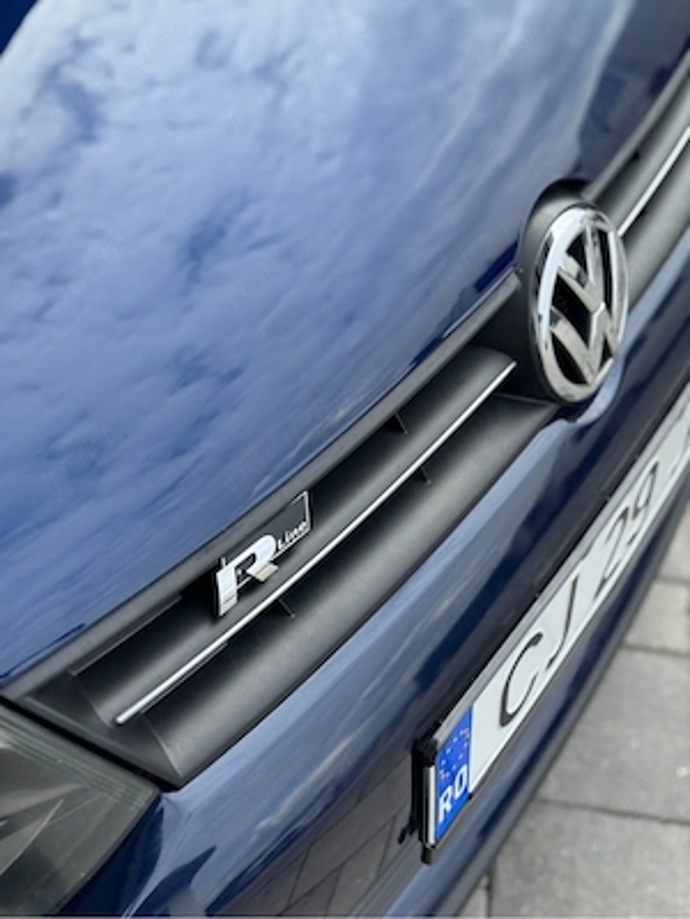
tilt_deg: -47.3
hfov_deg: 30.3
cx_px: 345
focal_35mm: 48
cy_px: 460
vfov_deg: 39.7
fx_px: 1276
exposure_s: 1/1152
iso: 64
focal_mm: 6.76
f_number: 1.78
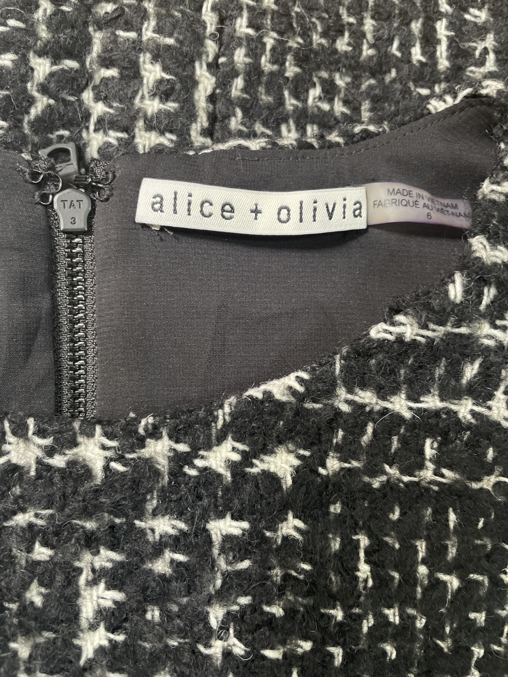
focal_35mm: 26
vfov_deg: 67.3
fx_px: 509
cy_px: 338
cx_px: 254
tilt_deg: -83.6
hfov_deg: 53.1
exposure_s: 1/33
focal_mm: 4.2
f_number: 1.6
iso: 400
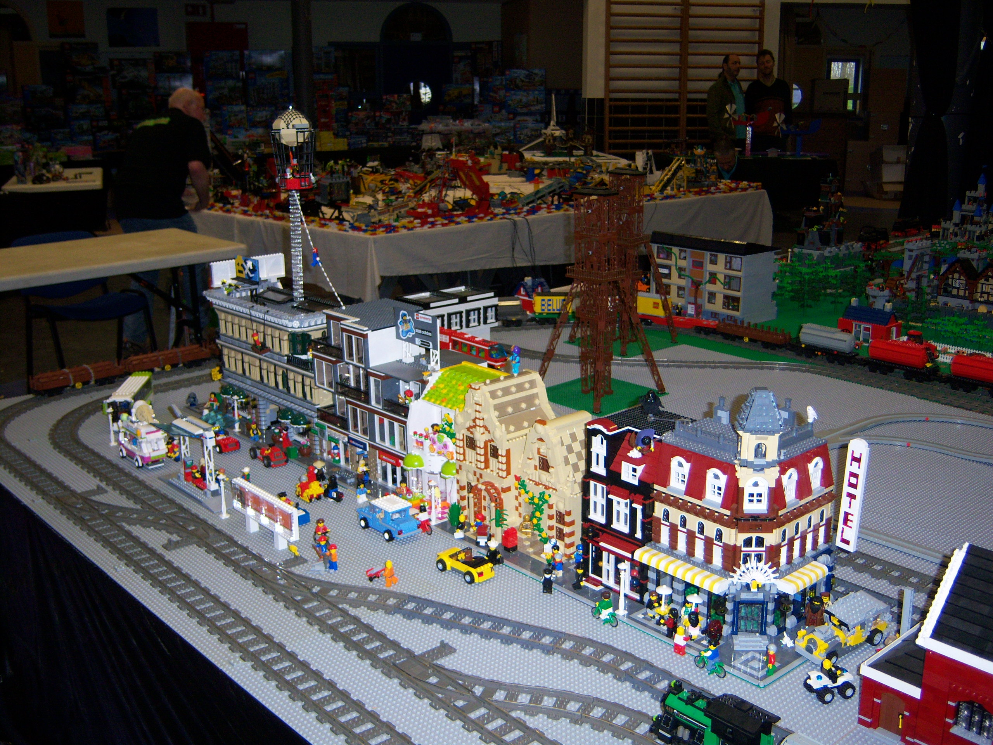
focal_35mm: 36
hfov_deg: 51.4
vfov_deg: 39.7
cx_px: 496
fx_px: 1033
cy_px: 372
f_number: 2.8
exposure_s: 1/60
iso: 160
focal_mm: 7.5
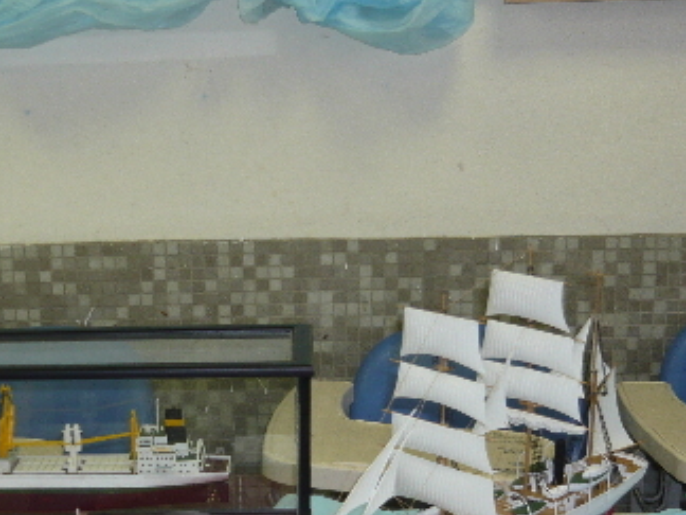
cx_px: 220
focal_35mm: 75
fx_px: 1486
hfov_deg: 25.8
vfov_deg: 19.4
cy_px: 420
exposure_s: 1/40
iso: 100
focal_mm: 6.2
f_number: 3.2
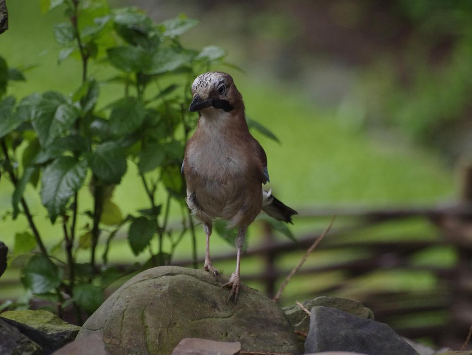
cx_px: 232
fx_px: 6683
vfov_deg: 3.0
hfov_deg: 4.0
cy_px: 177
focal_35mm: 490
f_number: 5.6
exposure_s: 1/250
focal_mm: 300
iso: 1600
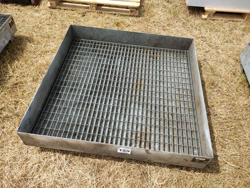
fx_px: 202
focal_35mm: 28
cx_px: 125
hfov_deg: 63.4
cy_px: 94
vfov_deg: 49.8
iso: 100
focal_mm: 4.27
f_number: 1.8
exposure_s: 1/387
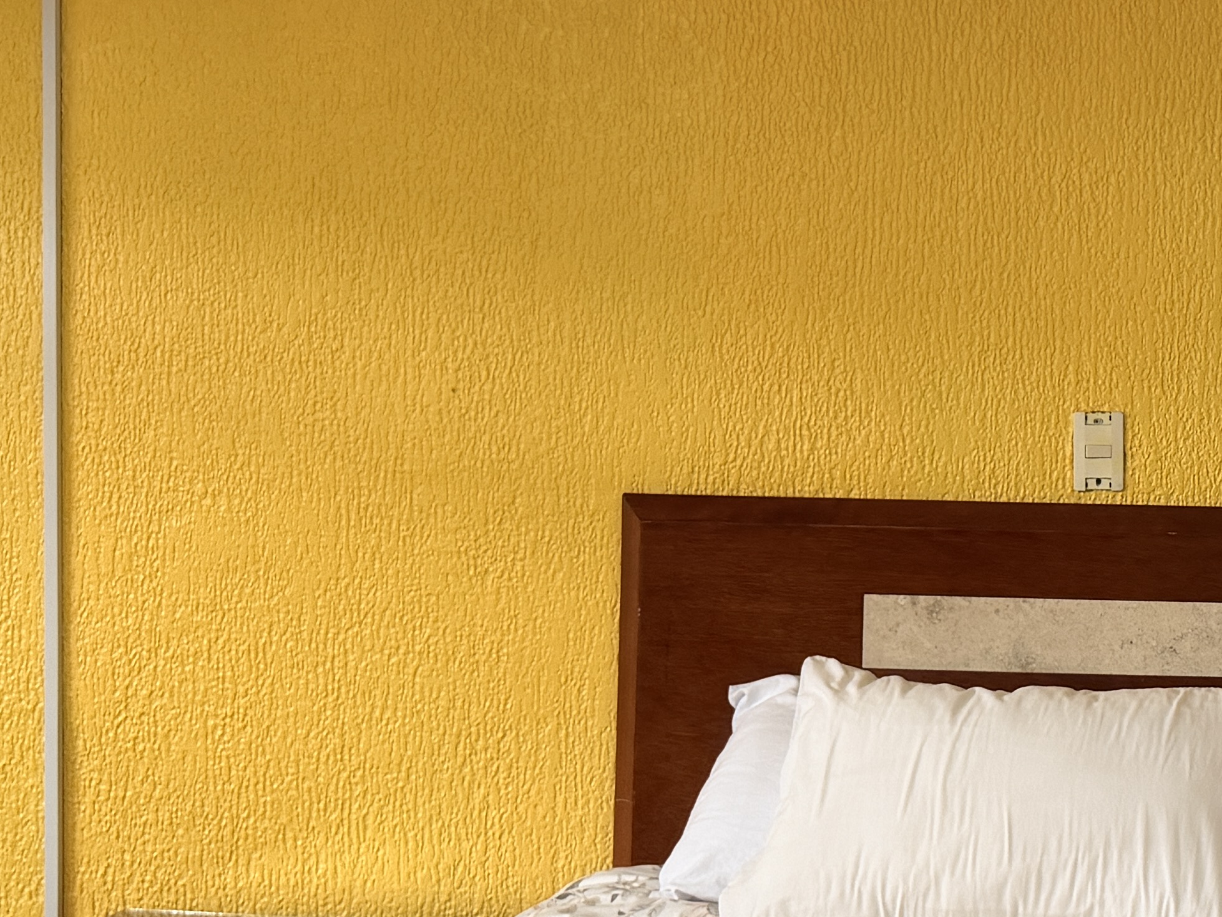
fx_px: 2471
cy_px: 474
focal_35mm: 70
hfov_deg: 26.2
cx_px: 1253
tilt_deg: -1.6
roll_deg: -1.1
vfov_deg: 21.0
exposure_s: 1/60
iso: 200
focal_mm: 6.76
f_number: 1.78
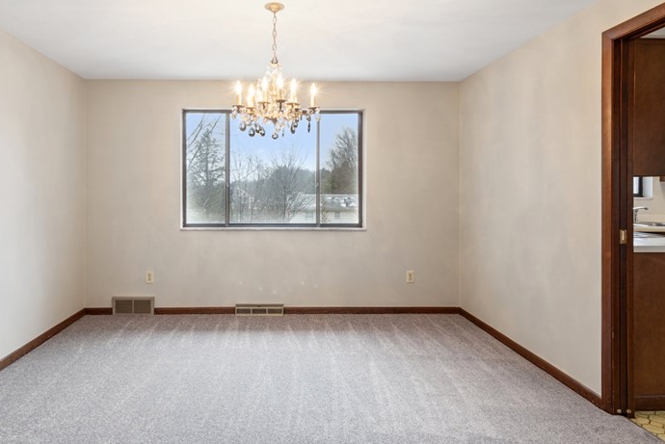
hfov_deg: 77.7
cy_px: 180
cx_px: 266
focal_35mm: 22
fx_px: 407
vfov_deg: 56.9
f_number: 11
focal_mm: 14
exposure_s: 1/2
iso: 100
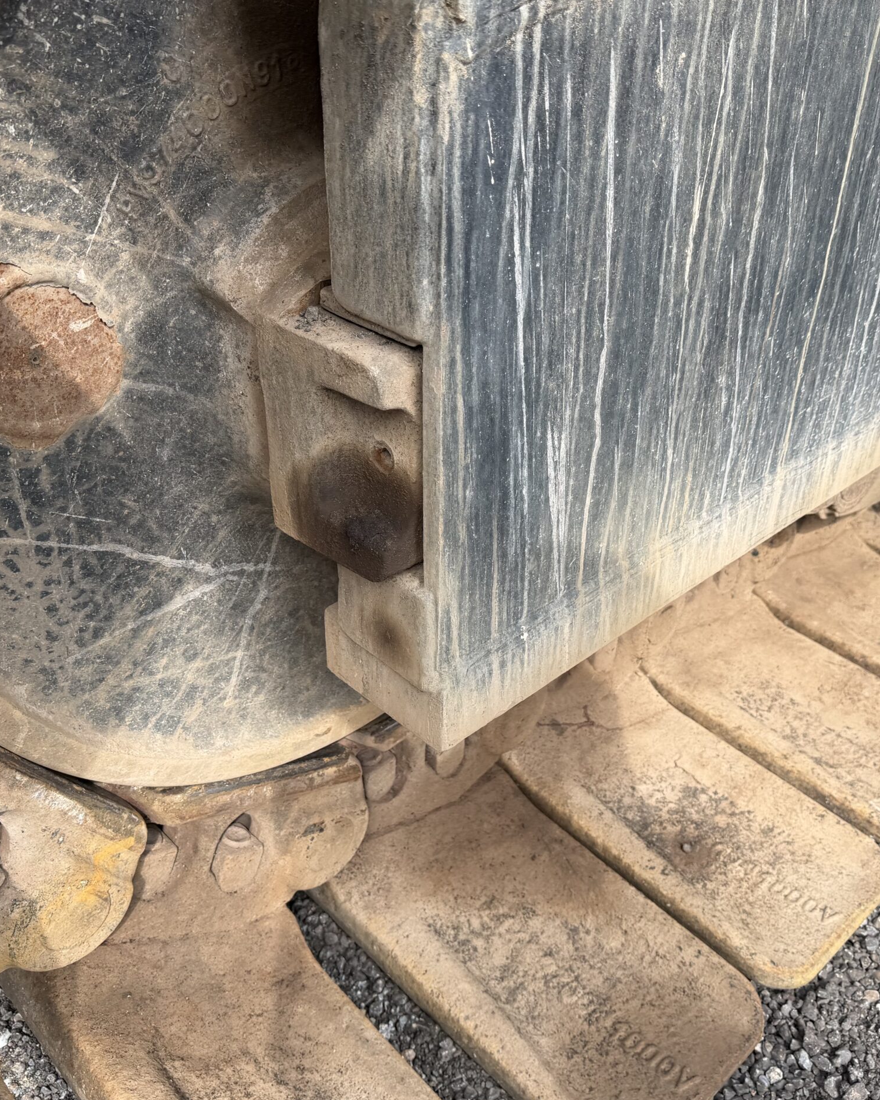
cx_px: 448
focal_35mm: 32
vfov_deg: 55.7
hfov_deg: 45.8
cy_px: 561
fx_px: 1042
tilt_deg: -35.3
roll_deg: -1.6
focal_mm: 6.76
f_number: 1.78
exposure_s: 1/660
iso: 80
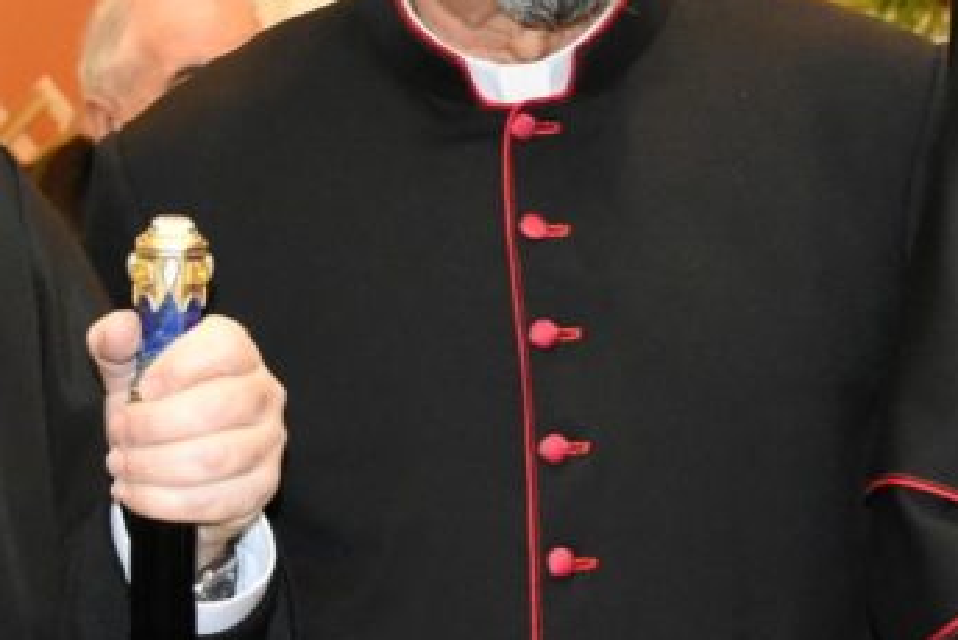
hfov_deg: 17.6
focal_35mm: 116
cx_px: 576
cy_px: 39
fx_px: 3089
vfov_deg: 11.7
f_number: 4
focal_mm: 26
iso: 5000
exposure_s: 1/160
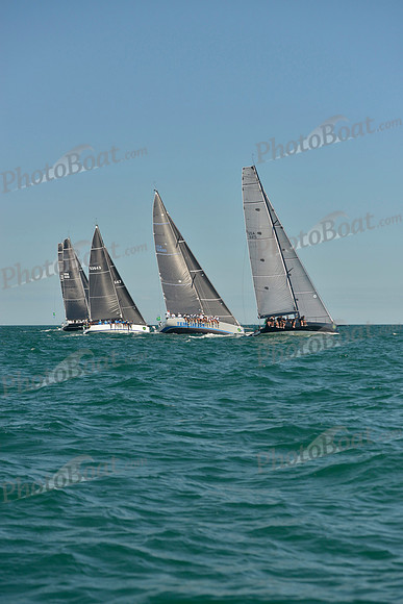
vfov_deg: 23.6
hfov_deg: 15.9
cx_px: 202
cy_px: 302
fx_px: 1443
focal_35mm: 86
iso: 400
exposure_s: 1/1600
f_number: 5
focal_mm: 86
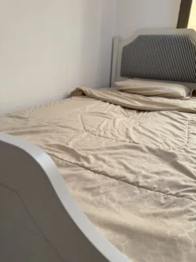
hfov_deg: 56.8
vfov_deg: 71.6
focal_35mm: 24
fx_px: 181
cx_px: 98
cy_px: 131
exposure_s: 1/121
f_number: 1.78
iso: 80
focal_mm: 6.76
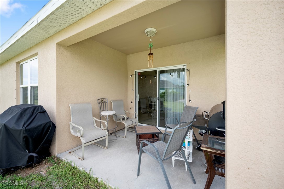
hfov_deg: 98.6
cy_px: 94
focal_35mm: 16
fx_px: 122
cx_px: 142
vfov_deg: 75.4
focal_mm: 15.5
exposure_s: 1/250
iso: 100
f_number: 4
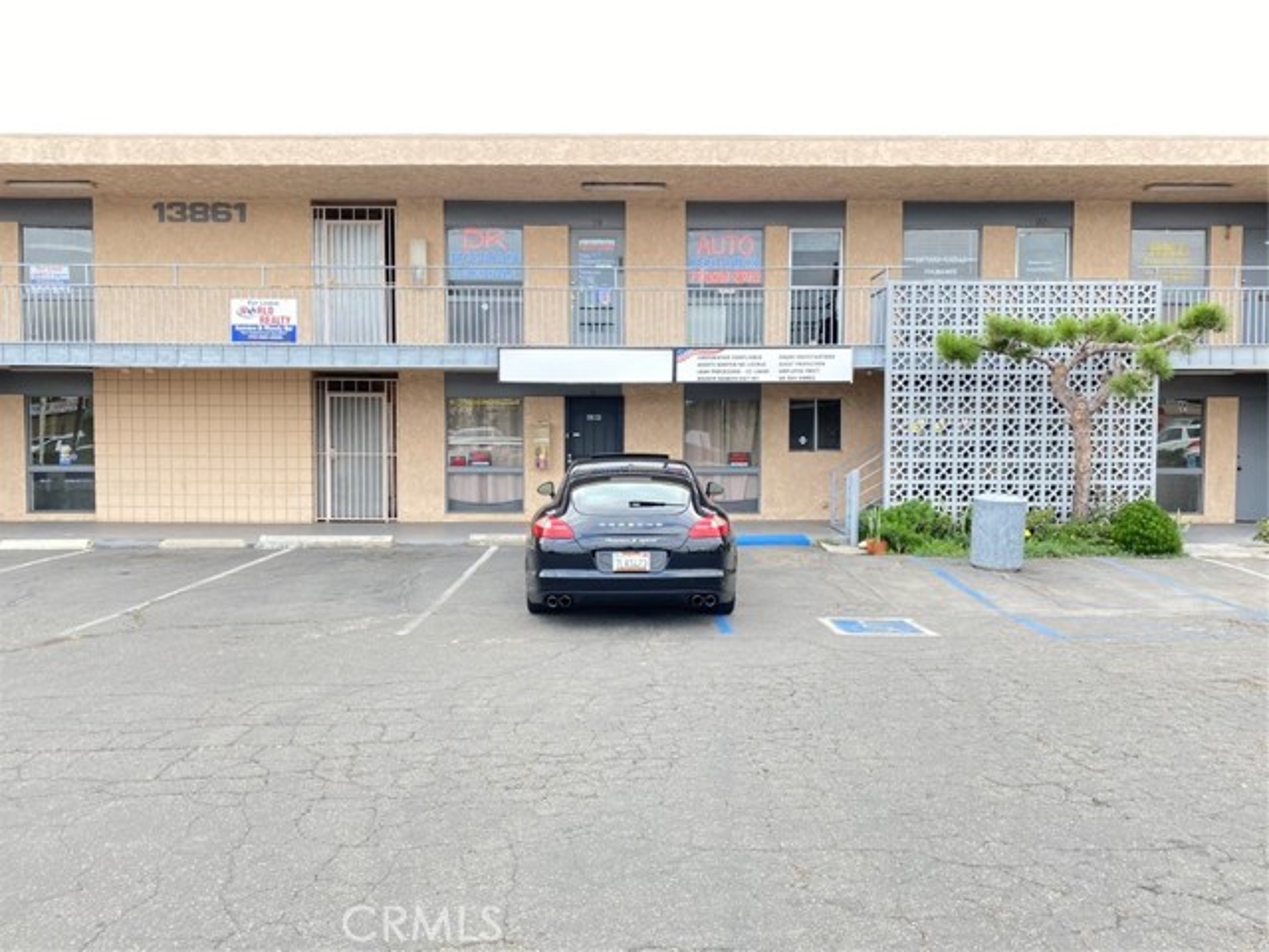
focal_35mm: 26
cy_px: 476
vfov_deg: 53.1
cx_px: 634
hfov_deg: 67.3
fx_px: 953
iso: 40
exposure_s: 1/122
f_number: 1.8
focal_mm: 4.25
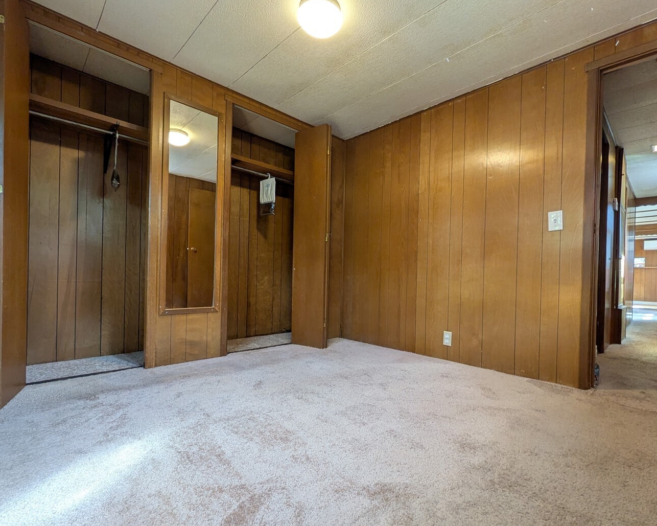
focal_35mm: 17
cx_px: 350
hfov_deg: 89.5
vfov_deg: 76.9
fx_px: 331
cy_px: 278
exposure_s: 1/40
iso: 145
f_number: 2.2
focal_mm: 1.83
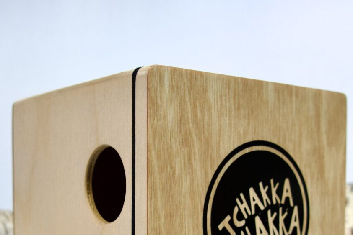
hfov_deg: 35.0
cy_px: 207
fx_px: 559
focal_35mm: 57
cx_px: 164
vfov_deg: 23.2
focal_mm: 8.8
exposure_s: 1/30
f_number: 2.8
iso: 125
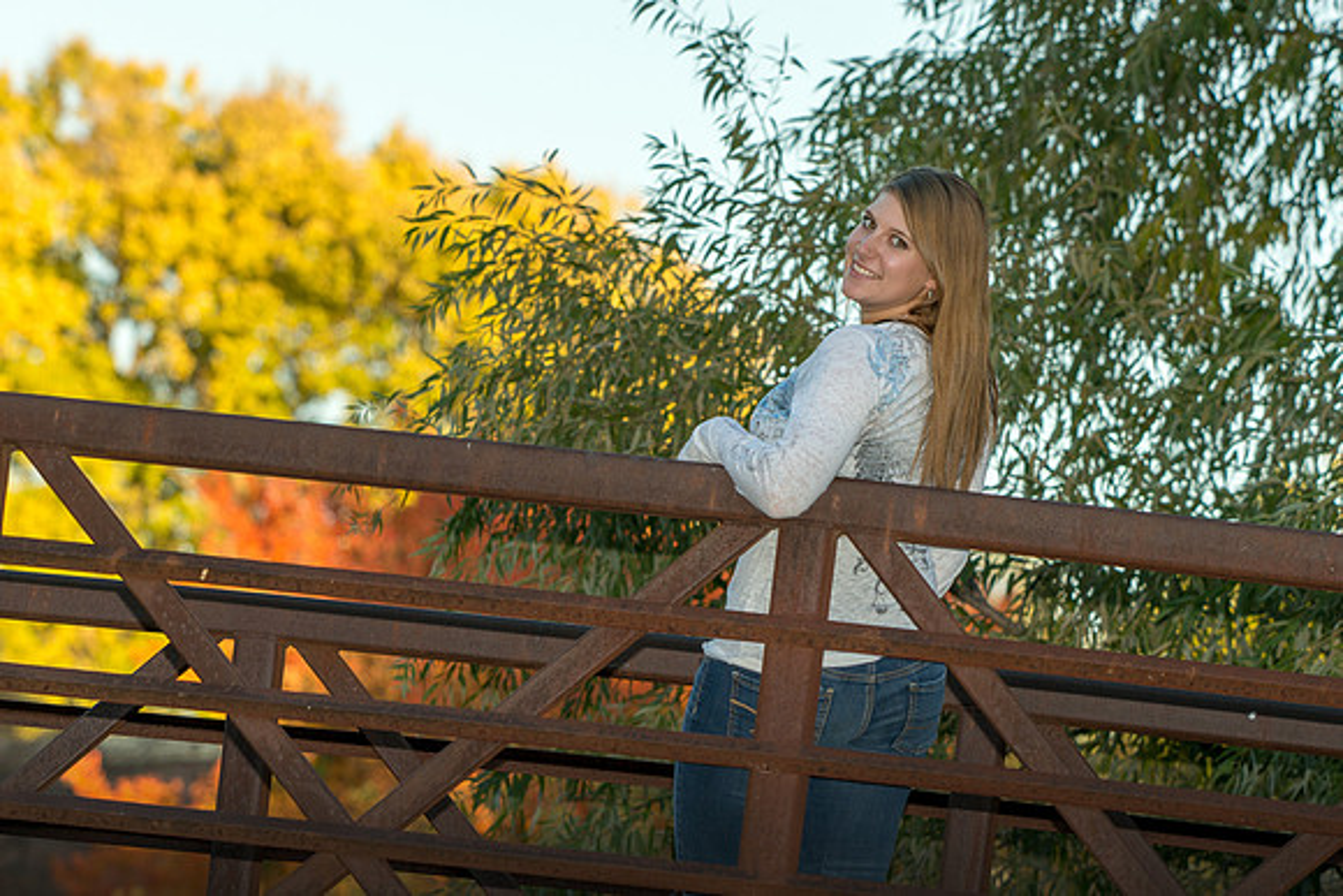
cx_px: 672
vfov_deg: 6.9
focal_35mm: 200
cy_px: 448
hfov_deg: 10.3
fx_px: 7463
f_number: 6.3
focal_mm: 200
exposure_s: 1/250
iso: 320
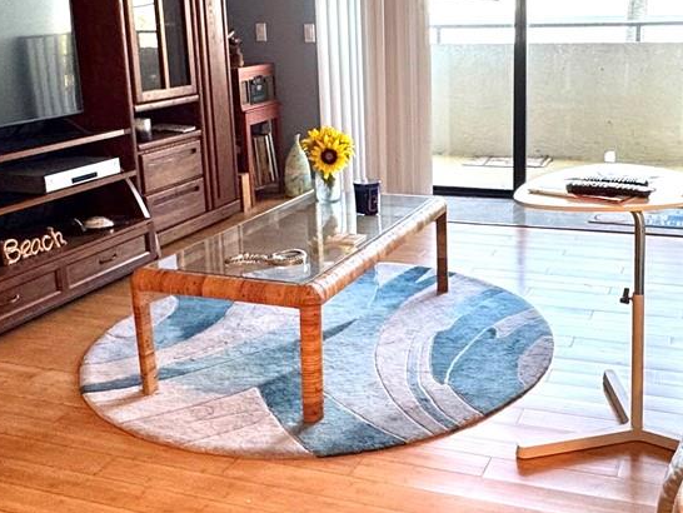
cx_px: 424
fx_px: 809
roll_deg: +0.9
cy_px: 185
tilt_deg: -11.6
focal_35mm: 41
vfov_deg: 34.9
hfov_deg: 45.4
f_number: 2.2
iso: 200
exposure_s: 1/120
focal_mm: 2.22
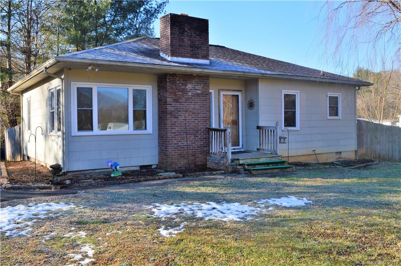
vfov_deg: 43.5
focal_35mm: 30
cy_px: 133
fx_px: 334
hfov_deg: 62.0
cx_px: 200
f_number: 10
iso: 400
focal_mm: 20
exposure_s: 1/250
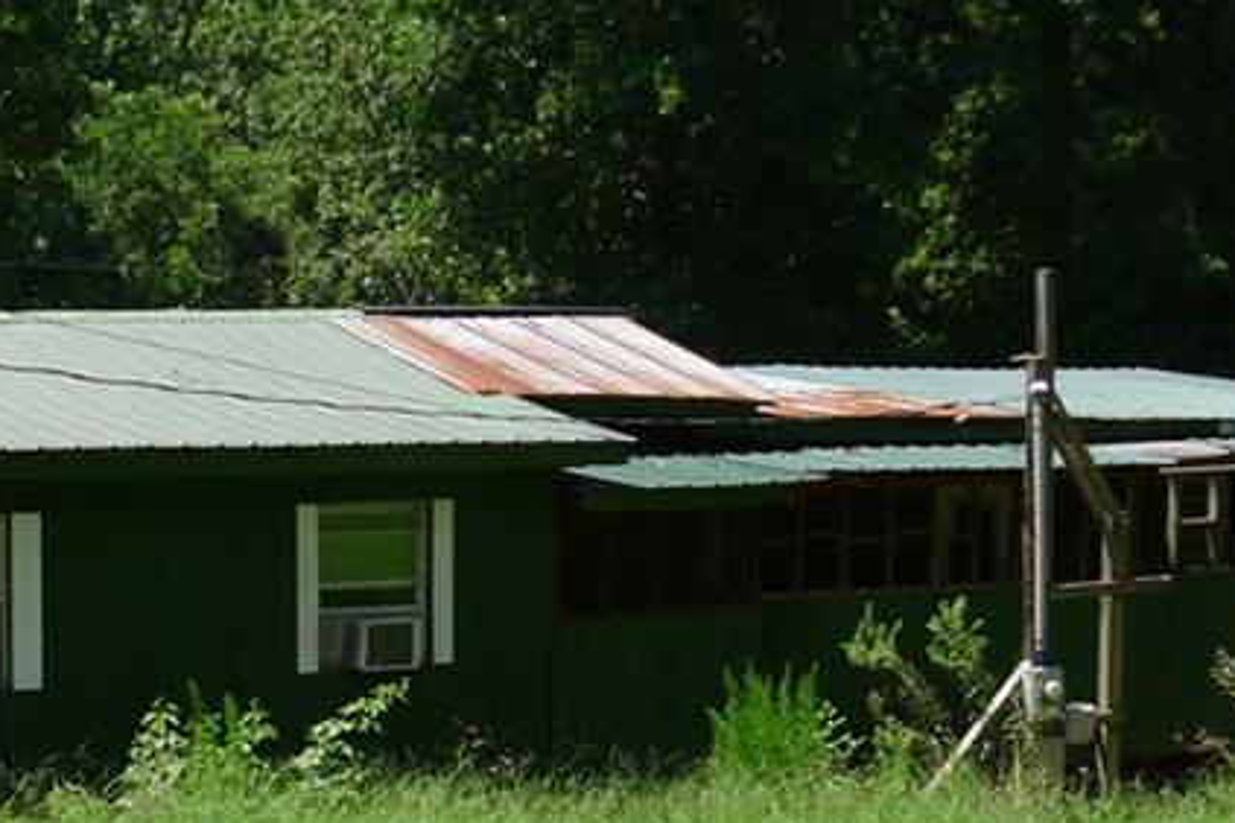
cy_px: 854
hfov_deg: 19.5
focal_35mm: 104
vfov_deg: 13.0
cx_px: 342
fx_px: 3567
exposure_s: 1/500
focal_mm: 9.2
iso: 80
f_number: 3.5
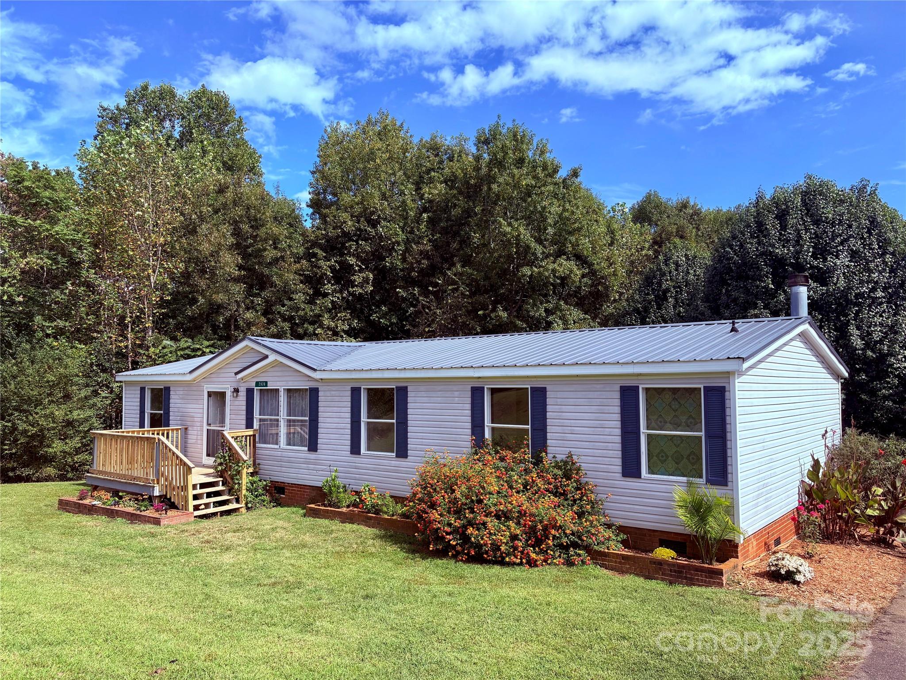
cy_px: 340
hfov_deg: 67.3
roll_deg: +0.6
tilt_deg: +3.5
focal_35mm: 26
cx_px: 453
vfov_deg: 53.1
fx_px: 680
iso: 50
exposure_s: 1/3333
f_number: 1.6
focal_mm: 5.96
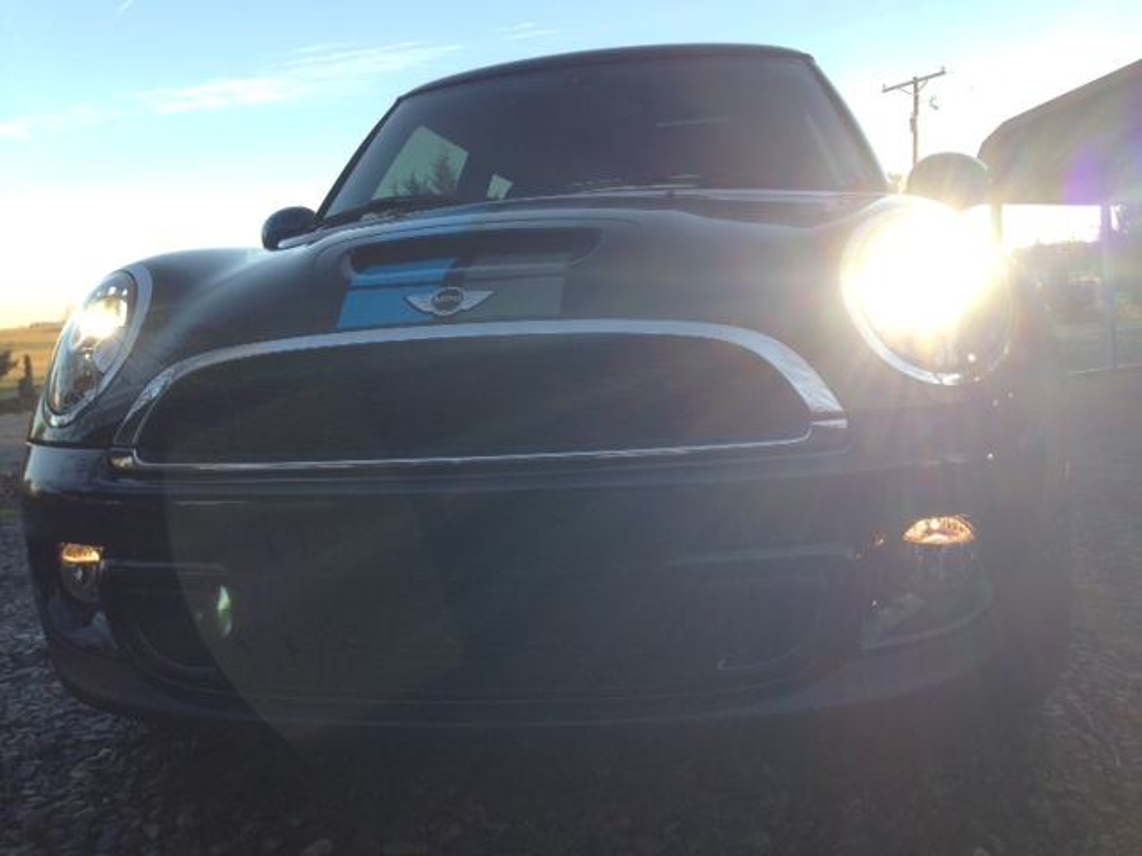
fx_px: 1089
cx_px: 571
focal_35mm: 33
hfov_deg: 55.4
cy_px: 428
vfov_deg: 42.9
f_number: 2.4
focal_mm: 4.13
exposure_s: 1/266
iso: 50
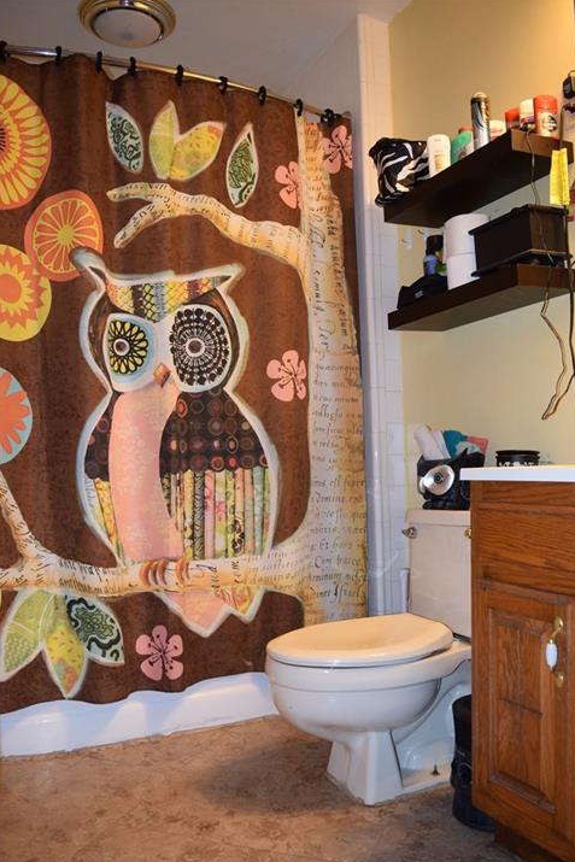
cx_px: 298
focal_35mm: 29
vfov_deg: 63.6
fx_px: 694
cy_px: 461
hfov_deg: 45.0
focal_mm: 18
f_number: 4
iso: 800
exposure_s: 1/60
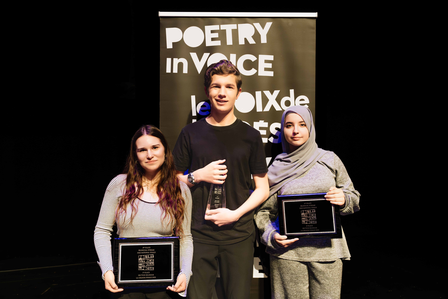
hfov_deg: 58.7
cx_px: 224
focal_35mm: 32
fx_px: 398
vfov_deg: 41.1
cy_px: 150
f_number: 4
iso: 4000
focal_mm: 32
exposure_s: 1/160
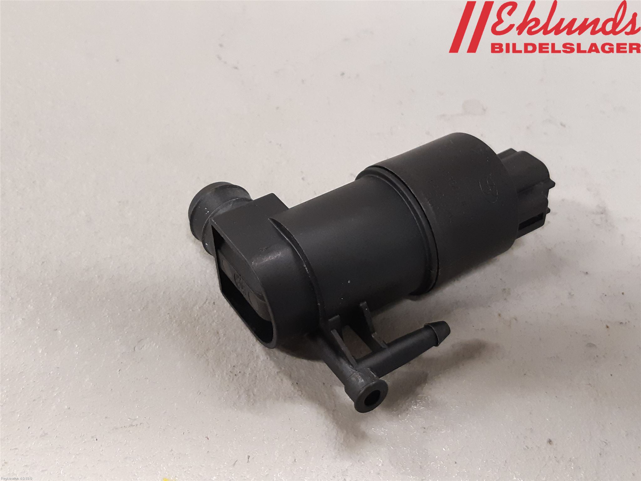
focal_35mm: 26
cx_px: 320
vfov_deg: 53.1
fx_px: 481
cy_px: 240
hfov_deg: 67.3
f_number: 1.7
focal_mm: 3.93
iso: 250
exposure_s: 1/50
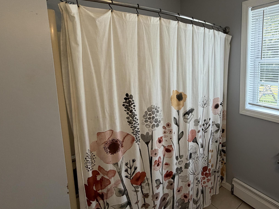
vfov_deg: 62.9
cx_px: 195
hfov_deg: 75.4
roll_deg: +0.9
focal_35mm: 21
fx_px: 169
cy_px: 84
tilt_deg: -6.3
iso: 160
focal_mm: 2.22
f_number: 2.2
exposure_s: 1/120
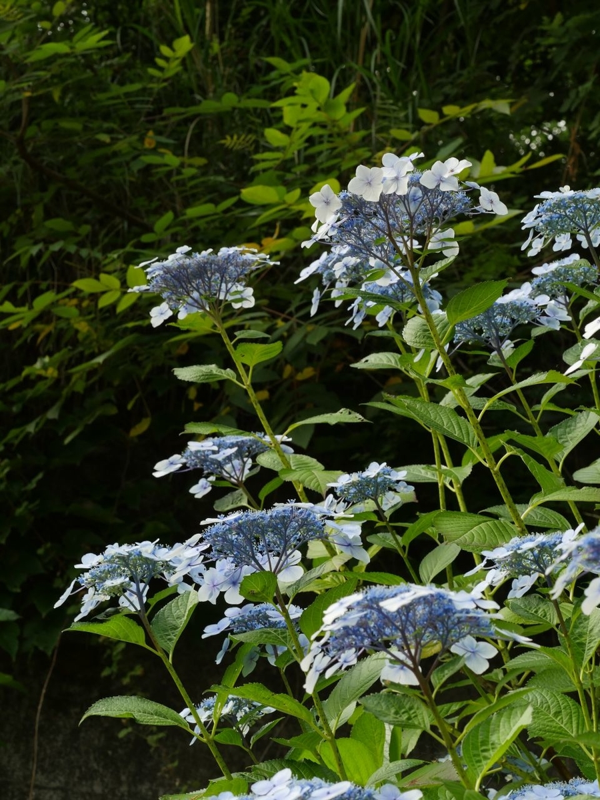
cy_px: 400
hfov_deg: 14.8
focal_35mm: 100
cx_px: 300
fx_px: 2311
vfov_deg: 19.6
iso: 400
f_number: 8
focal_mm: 50
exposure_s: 1/125
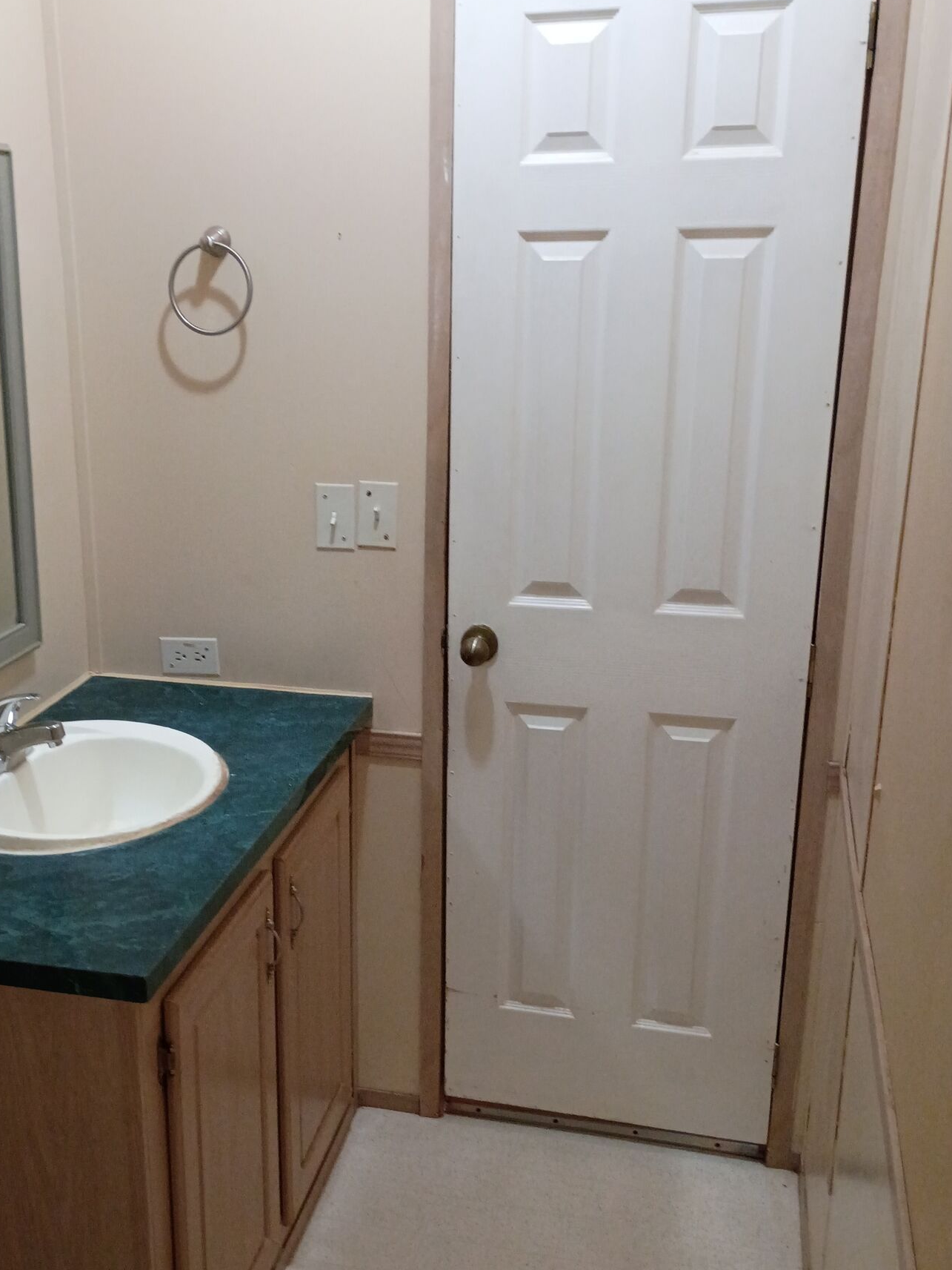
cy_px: 712
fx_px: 1430
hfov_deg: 36.5
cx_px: 324
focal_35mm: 39
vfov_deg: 47.8
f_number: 1.8
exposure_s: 1/30
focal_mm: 4.27
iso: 736
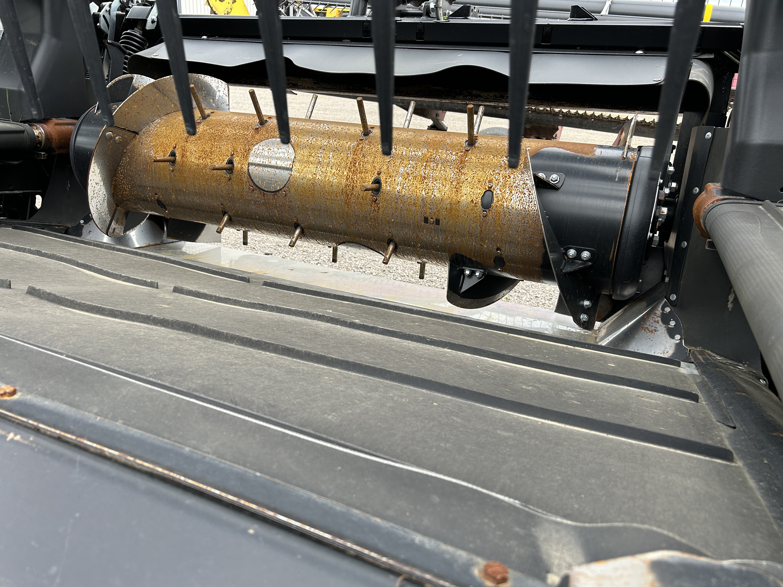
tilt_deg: -17.6
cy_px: 294
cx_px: 392
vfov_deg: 53.1
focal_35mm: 26
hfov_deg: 67.3
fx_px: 588
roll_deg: -3.1
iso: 50
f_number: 1.5
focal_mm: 5.7
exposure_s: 1/375
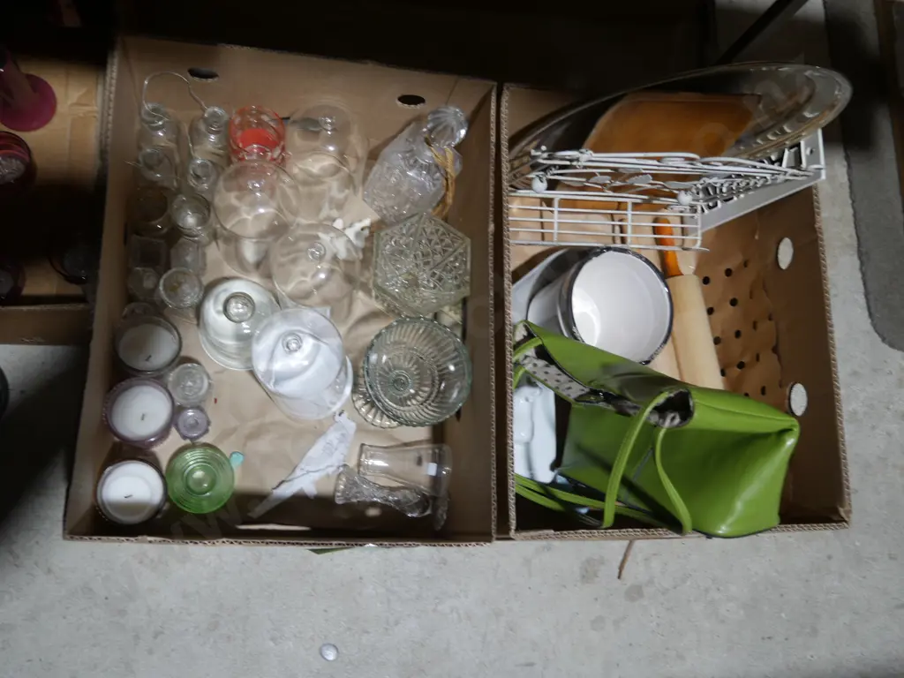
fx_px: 836
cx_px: 452
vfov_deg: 44.2
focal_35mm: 32
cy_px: 339
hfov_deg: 56.8
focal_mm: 16
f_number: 3.6
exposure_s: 1/60
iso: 200
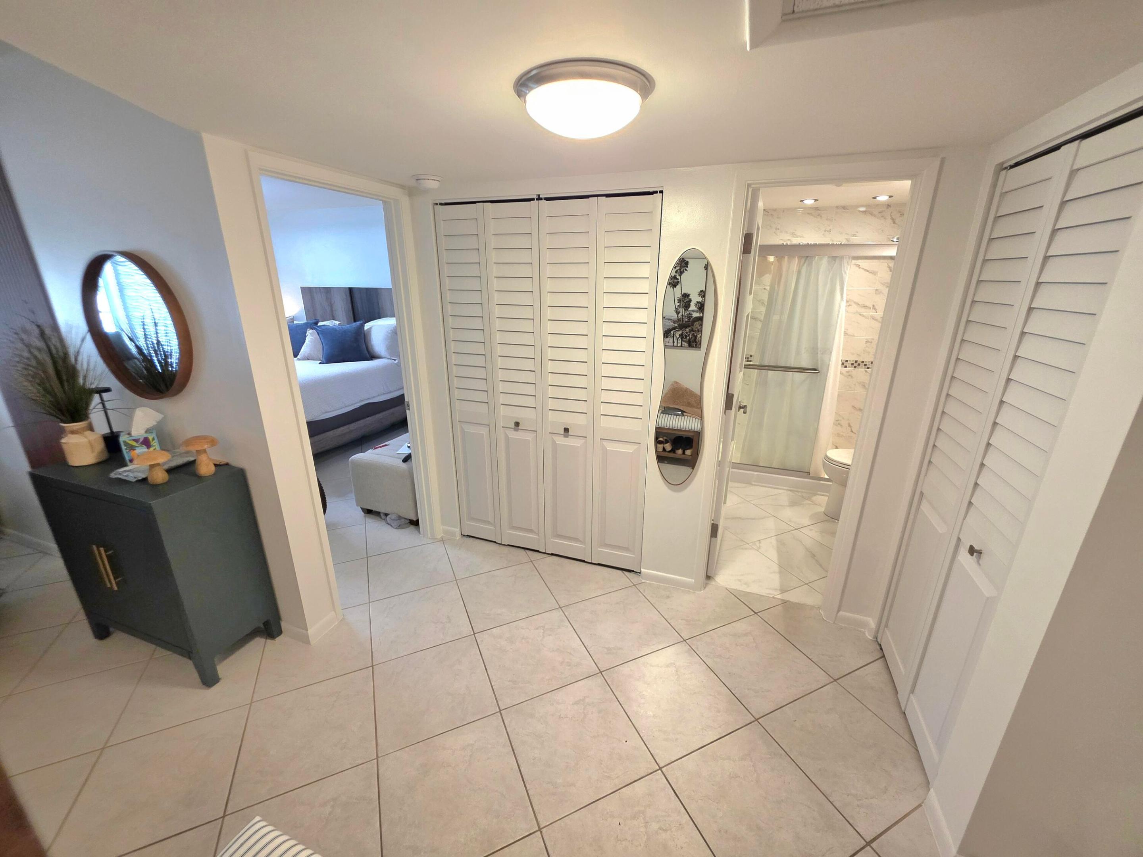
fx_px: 429
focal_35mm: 13
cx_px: 572
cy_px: 428
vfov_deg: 89.9
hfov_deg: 106.2
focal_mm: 2.2
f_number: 1.9
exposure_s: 1/120
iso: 250
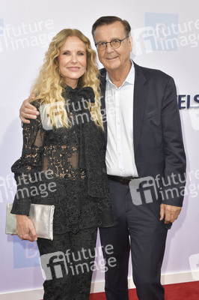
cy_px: 150
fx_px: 365
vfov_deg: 44.5
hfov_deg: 30.5
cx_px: 100
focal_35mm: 44
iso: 320
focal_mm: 44
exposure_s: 1/160
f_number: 7.1
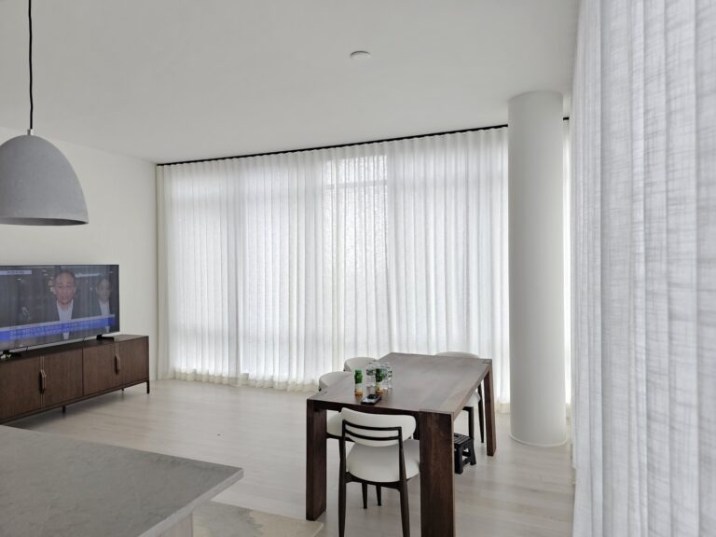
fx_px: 476
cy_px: 268
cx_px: 358
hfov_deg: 73.9
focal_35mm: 23
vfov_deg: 58.9
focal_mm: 6.3
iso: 50
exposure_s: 1/180
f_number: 1.7
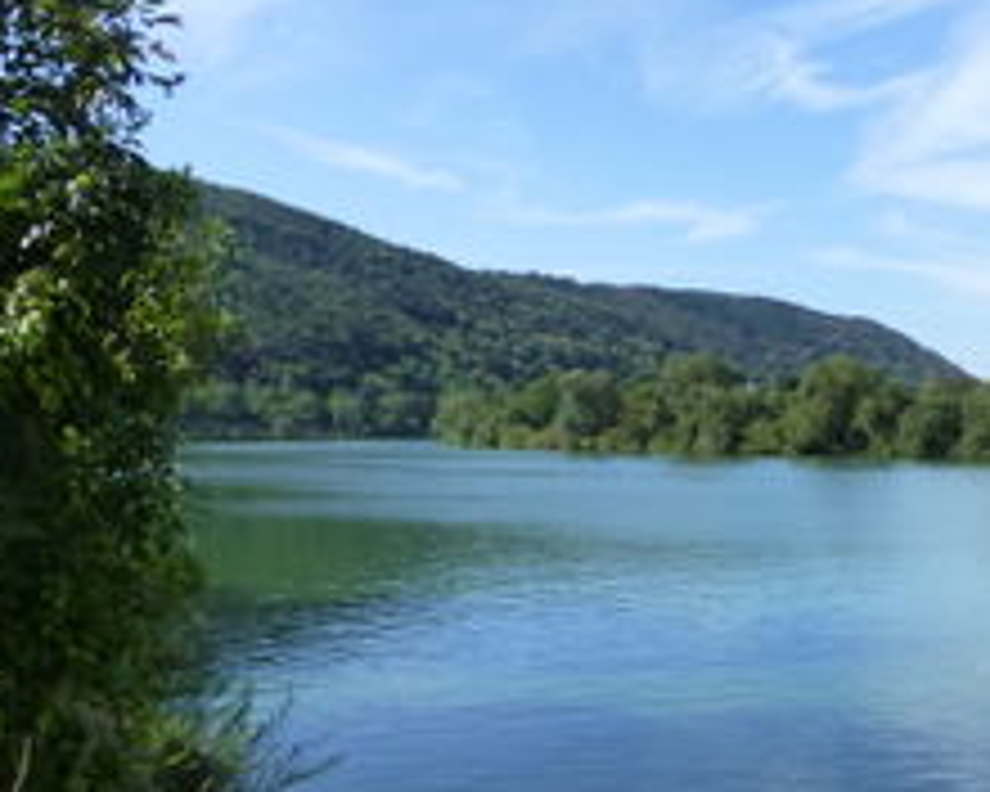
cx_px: 832
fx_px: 1494
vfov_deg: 29.4
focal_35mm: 51
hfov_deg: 35.1
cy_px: 540
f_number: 4
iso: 160
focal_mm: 4.3
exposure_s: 1/640
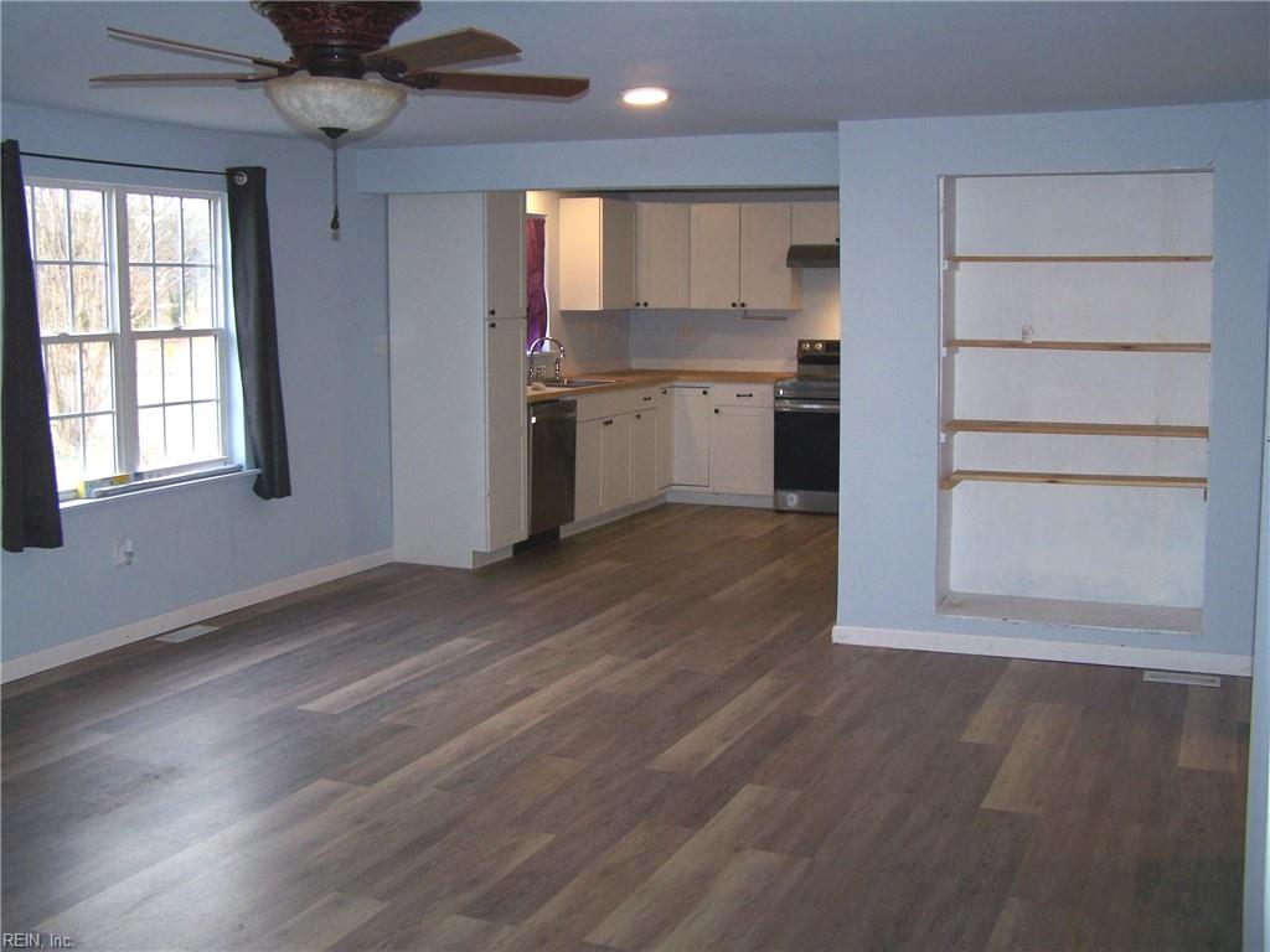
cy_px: 476
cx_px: 635
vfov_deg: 37.7
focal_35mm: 38
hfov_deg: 49.0
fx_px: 1394
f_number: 2.8
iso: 80
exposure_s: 1/60
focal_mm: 6.3
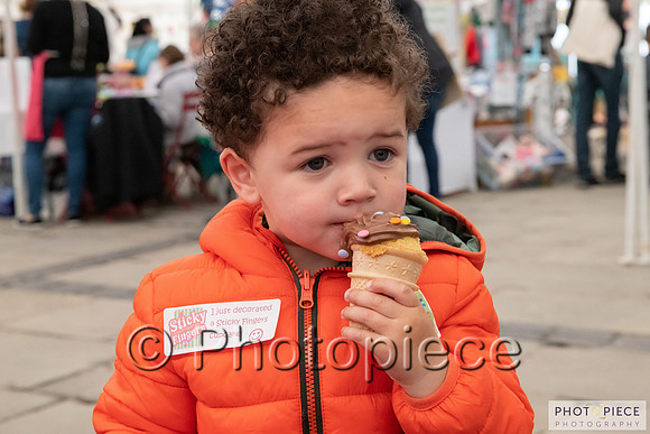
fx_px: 1120
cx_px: 325
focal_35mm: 62
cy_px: 217
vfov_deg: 21.9
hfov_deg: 32.4
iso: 5000
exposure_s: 1/320
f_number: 8
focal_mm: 62
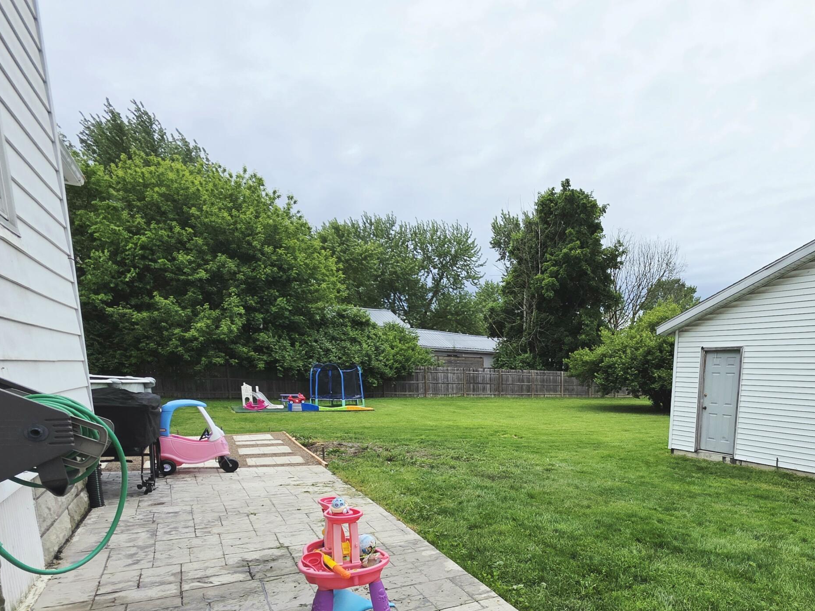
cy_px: 479
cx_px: 598
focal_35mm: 21
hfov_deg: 74.1
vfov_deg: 59.0
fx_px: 494
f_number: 1.9
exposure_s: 1/385
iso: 40
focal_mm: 2.2
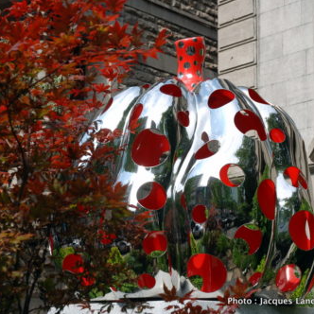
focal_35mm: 77
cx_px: 163
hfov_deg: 22.5
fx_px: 790
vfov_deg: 22.5
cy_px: 157
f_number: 7.1
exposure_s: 1/200
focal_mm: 40
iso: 100
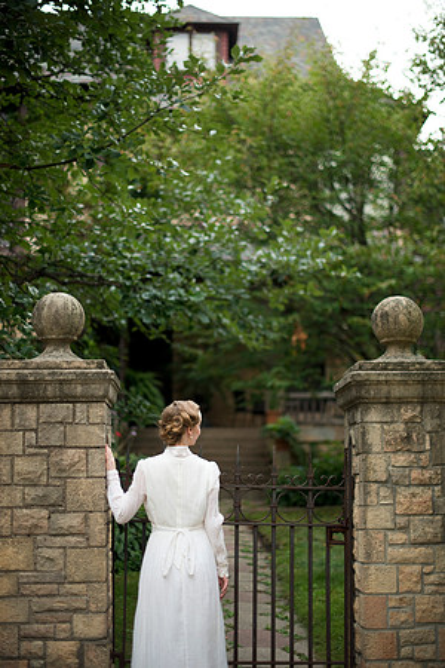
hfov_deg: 27.0
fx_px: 927
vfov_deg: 39.6
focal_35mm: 50
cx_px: 222
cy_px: 334
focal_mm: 50
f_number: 1.4
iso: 200
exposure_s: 1/1000
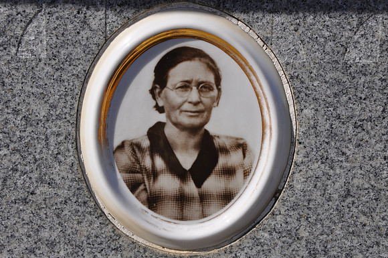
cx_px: 194
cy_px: 129
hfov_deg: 26.0
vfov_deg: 17.4
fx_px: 839
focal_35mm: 78
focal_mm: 52
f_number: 11
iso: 200
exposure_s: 1/125
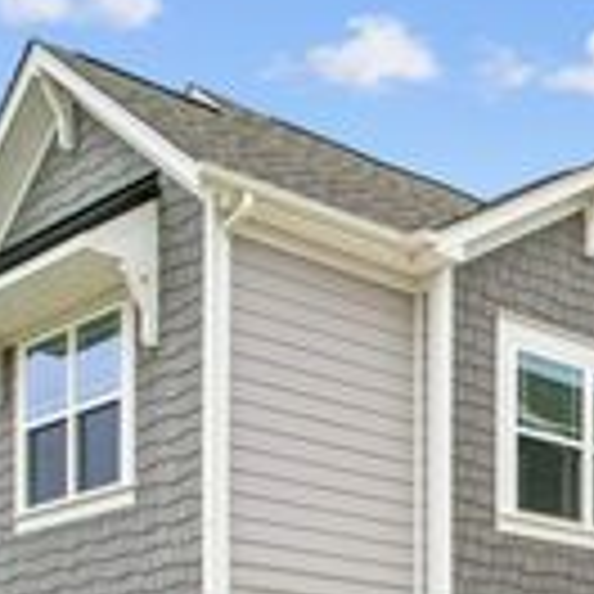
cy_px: 610
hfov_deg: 21.1
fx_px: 1378
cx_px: 855
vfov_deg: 23.2
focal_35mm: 71
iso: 100
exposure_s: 1/320
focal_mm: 8.4
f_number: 2.8
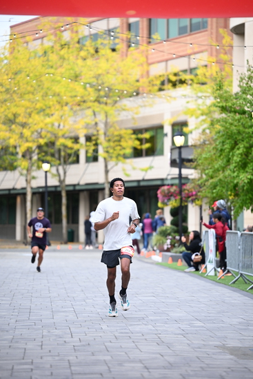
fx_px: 1422
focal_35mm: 135
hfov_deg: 10.2
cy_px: 190
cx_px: 126
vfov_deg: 15.2
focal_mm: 135
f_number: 2.8
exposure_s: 1/1600
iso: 1000
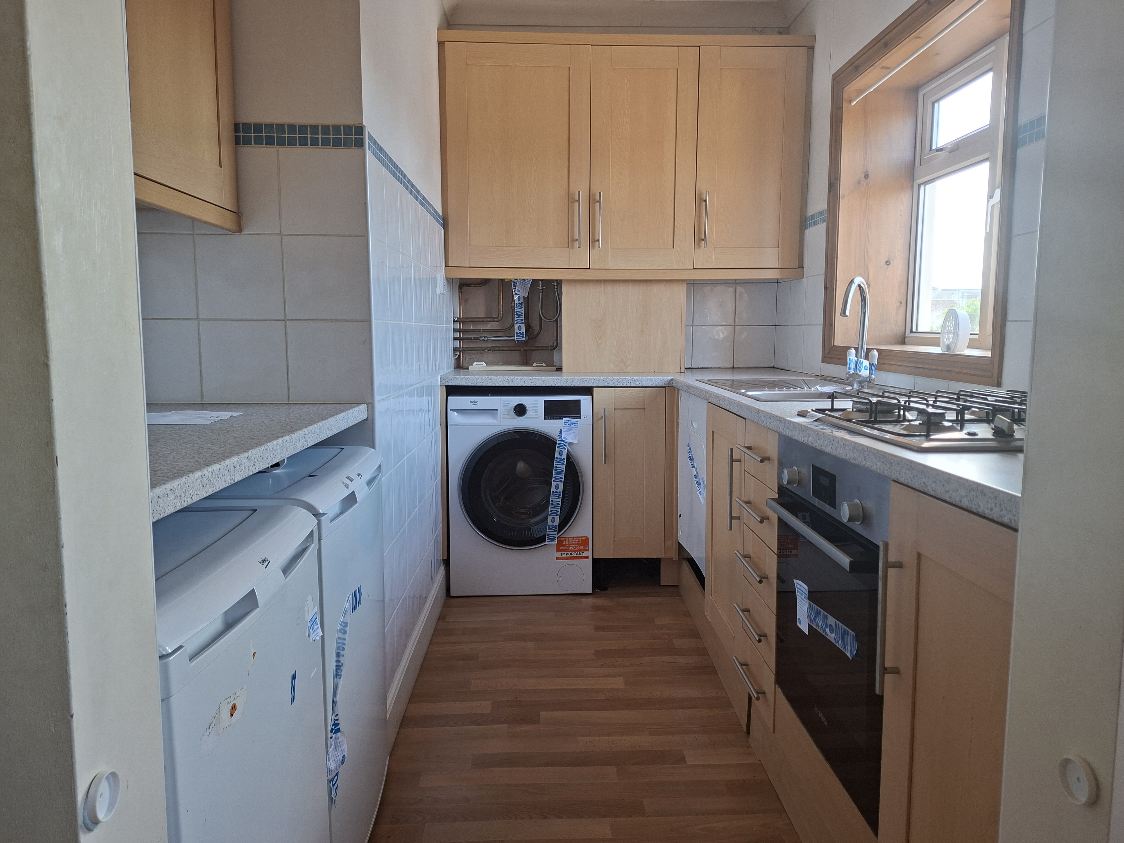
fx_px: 747
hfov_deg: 73.9
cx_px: 562
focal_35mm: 23
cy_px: 422
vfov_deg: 58.9
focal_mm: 5.54
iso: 80
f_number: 1.8
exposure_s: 1/100
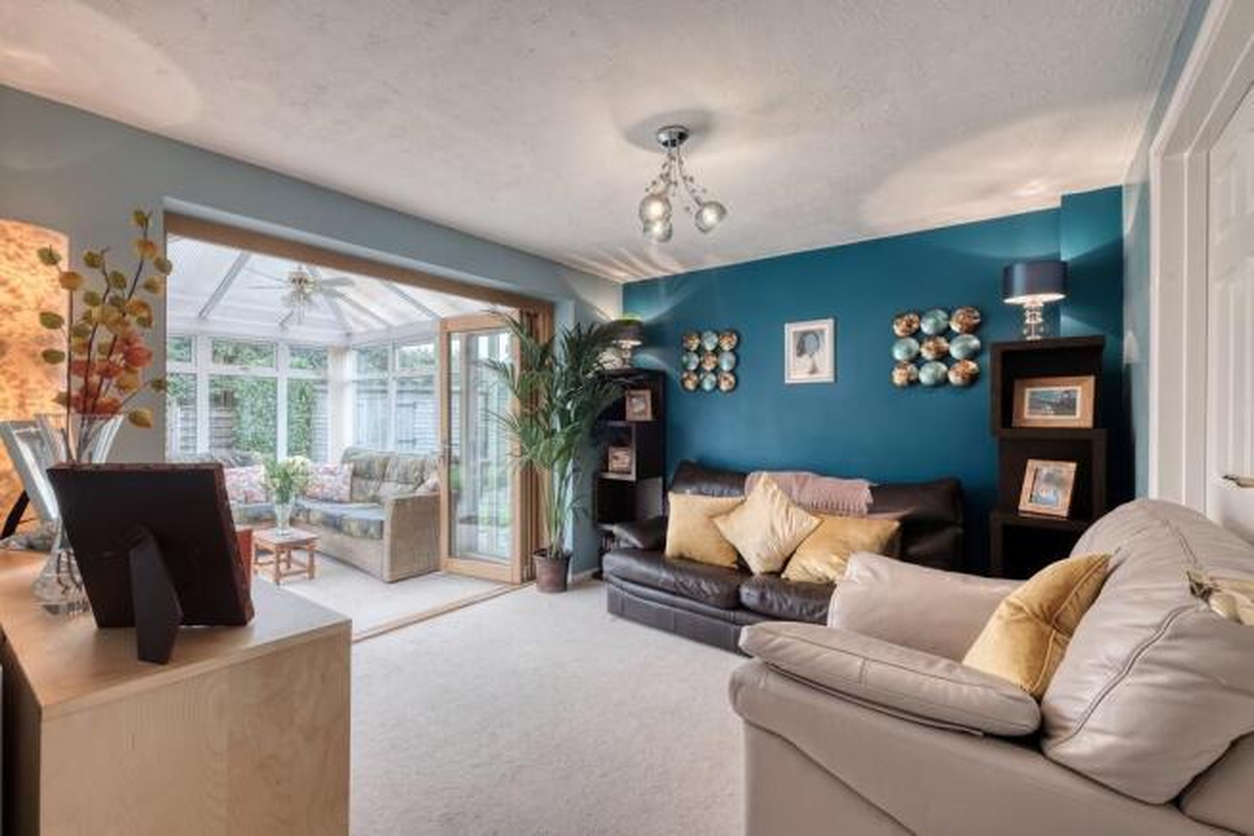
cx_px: 627
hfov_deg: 100.4
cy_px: 418
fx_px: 523
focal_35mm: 15
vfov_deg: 77.4
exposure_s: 1/25
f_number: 8
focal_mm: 10
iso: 250
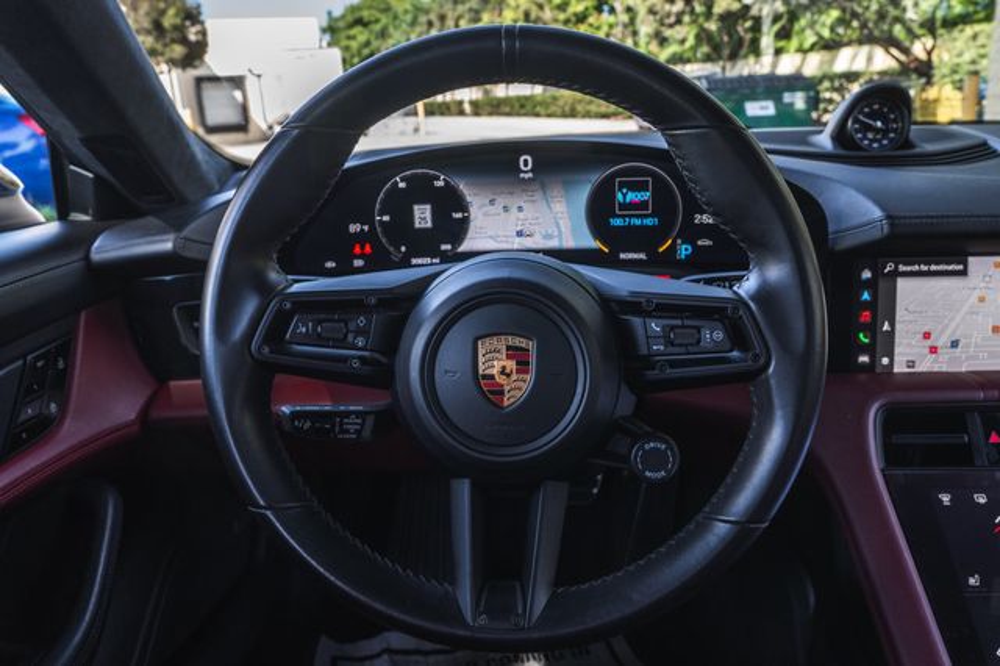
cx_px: 526
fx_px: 760
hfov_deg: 66.6
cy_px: 342
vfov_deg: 47.3
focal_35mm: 27
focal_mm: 24
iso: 640
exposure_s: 1/40
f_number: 8
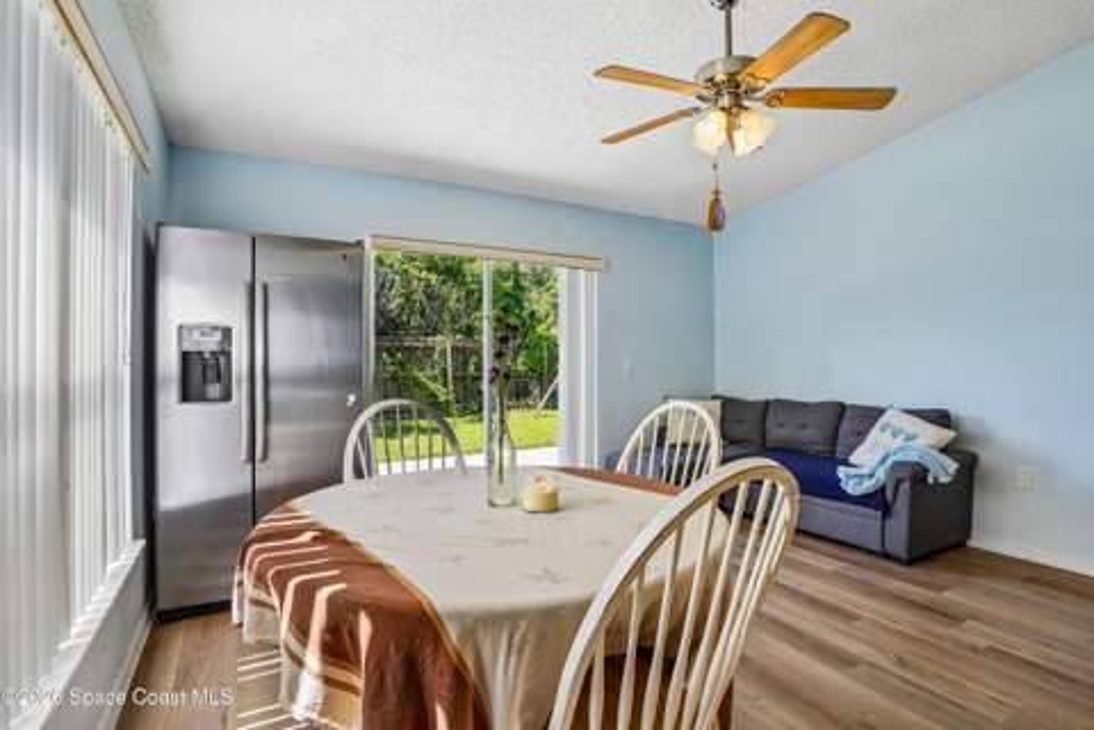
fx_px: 517
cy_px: 365
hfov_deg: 93.3
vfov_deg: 70.4
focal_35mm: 17
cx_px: 547
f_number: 9
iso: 125
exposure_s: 1/30
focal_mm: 17
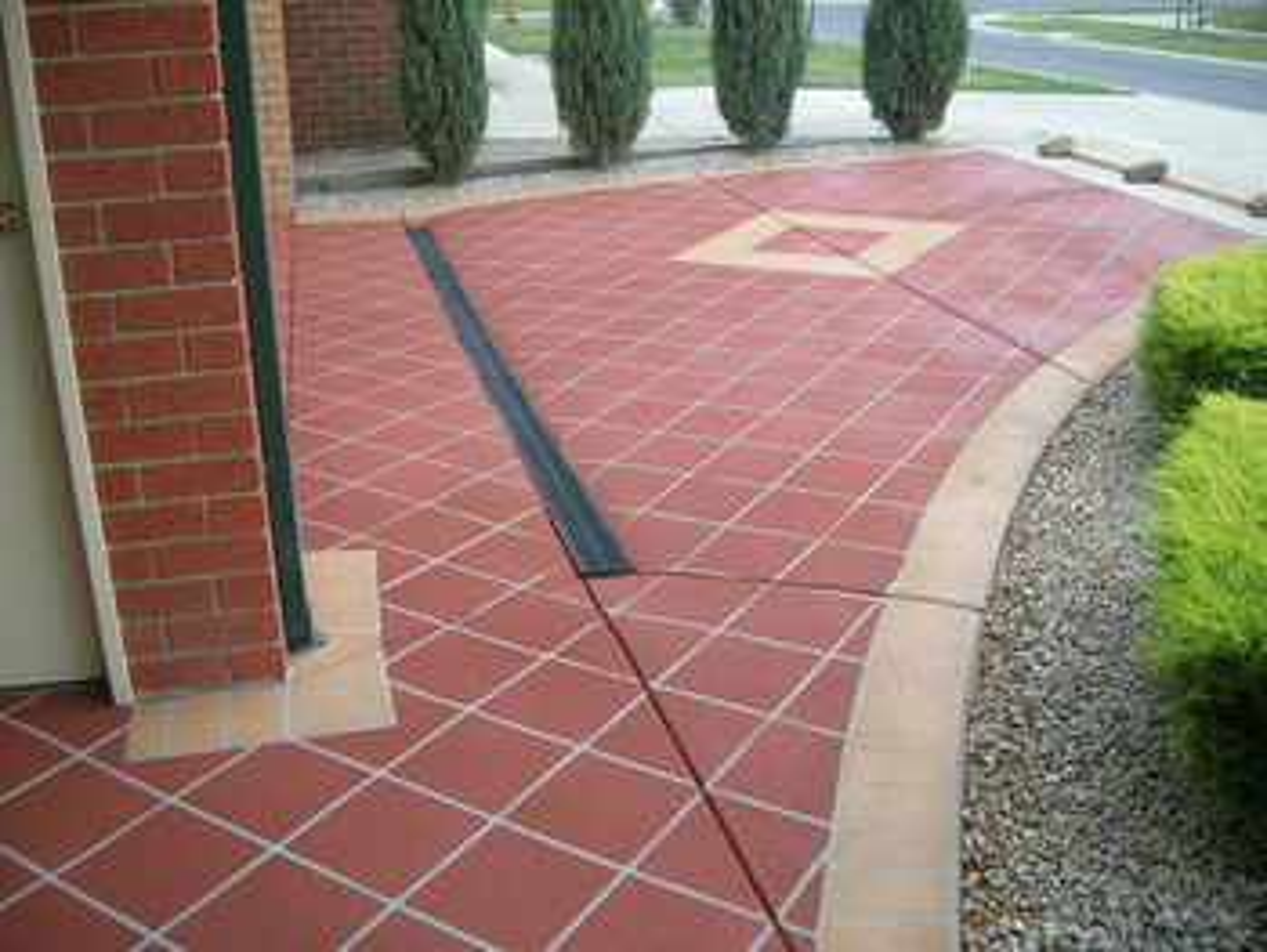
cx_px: 634
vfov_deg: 40.7
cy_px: 476
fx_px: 1282
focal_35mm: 35
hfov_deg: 52.6
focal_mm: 5.4
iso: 50
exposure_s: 1/217
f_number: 2.8
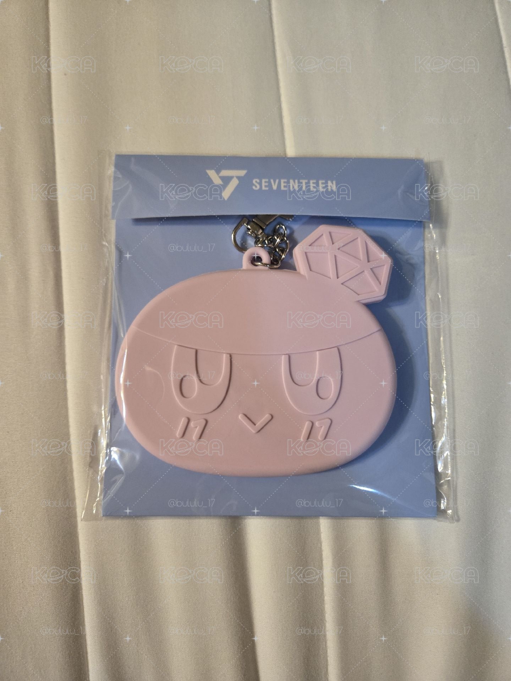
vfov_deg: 73.9
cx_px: 256
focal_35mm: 23
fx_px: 453
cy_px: 340
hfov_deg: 58.9
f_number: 1.8
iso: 500
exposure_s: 1/120
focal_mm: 5.4
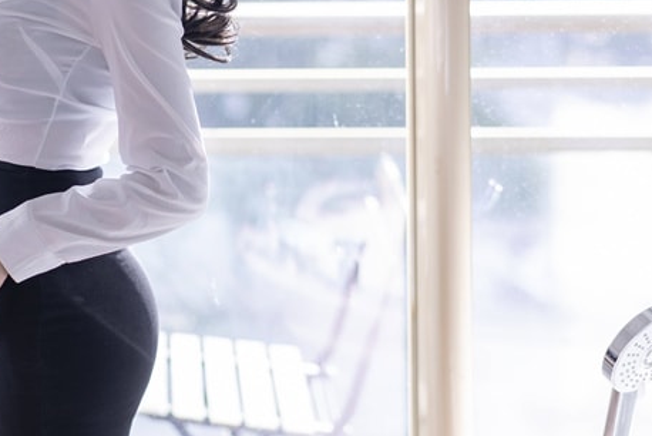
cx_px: 300
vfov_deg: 12.6
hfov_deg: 18.9
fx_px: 1957
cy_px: 67
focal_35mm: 108
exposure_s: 1/250
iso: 100
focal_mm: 55
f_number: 2
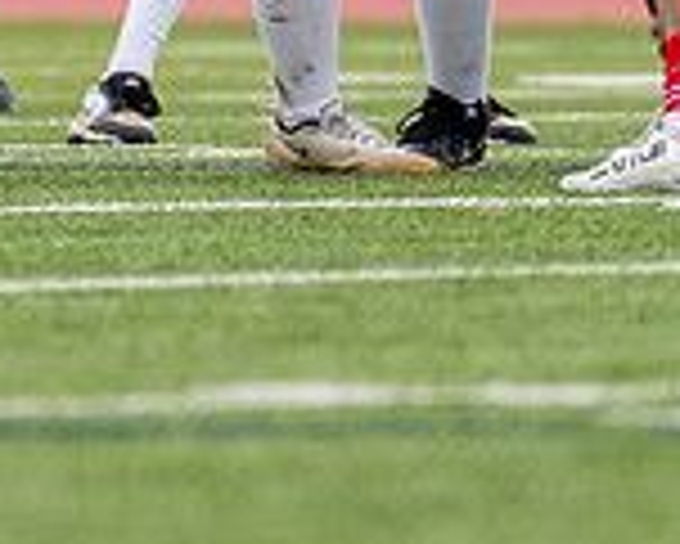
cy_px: -344
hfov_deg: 1.2
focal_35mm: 1555
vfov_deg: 1.0
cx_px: 391
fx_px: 31315
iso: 320
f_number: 2.8
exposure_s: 1/2000
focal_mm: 200
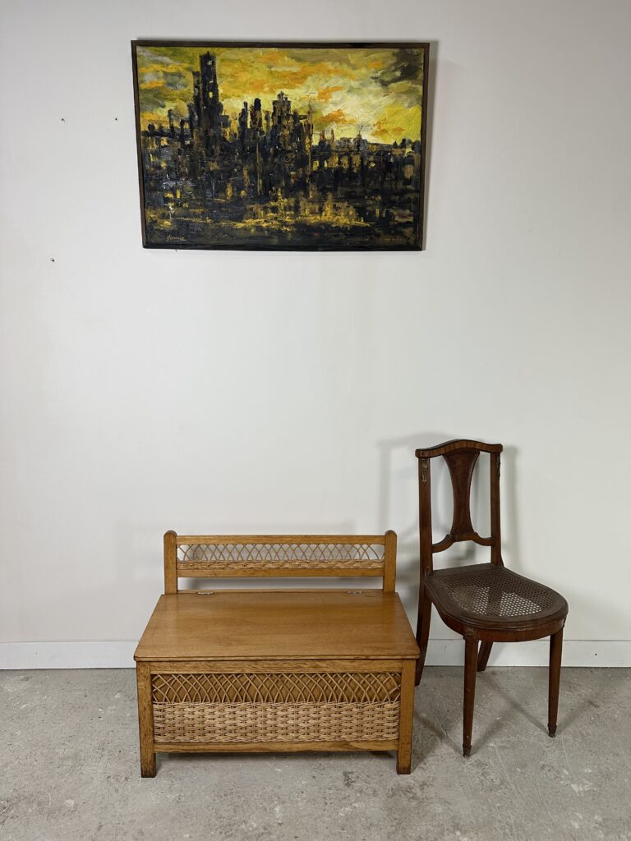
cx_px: 316
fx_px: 583
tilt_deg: -9.1
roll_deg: -0.4
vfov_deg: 71.6
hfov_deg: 56.8
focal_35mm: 24
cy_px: 420
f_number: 1.78
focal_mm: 6.86
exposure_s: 1/100
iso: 160
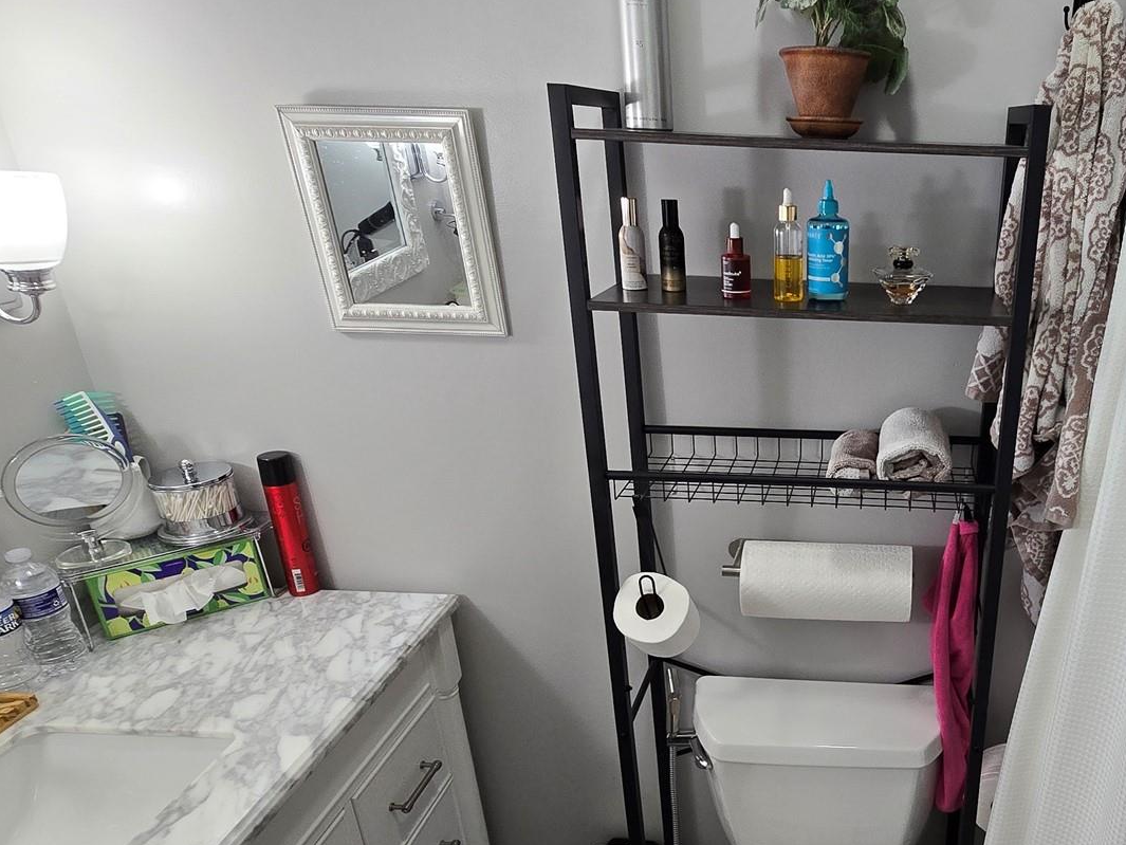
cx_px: 876
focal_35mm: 25
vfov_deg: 54.4
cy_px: 518
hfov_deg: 64.2
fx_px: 813
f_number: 2.2
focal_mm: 2.2
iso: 80
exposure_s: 1/60
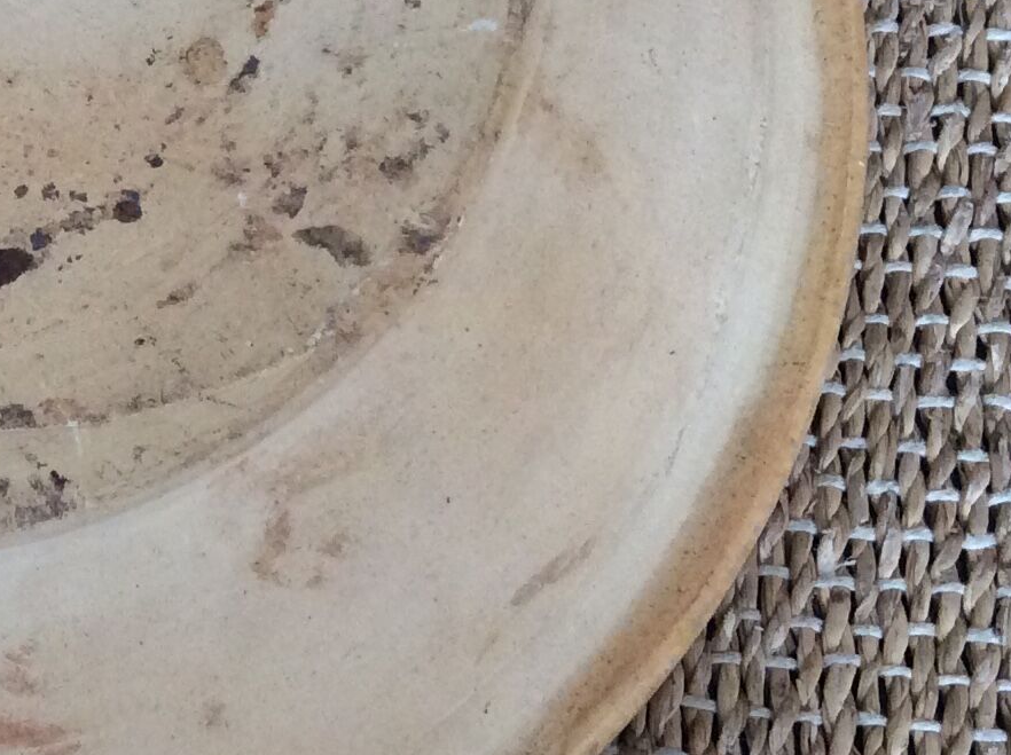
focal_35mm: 94
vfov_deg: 15.6
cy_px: 205
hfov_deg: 20.5
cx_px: 100
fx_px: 2742
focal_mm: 3.3
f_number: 2.4
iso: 125
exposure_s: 1/25
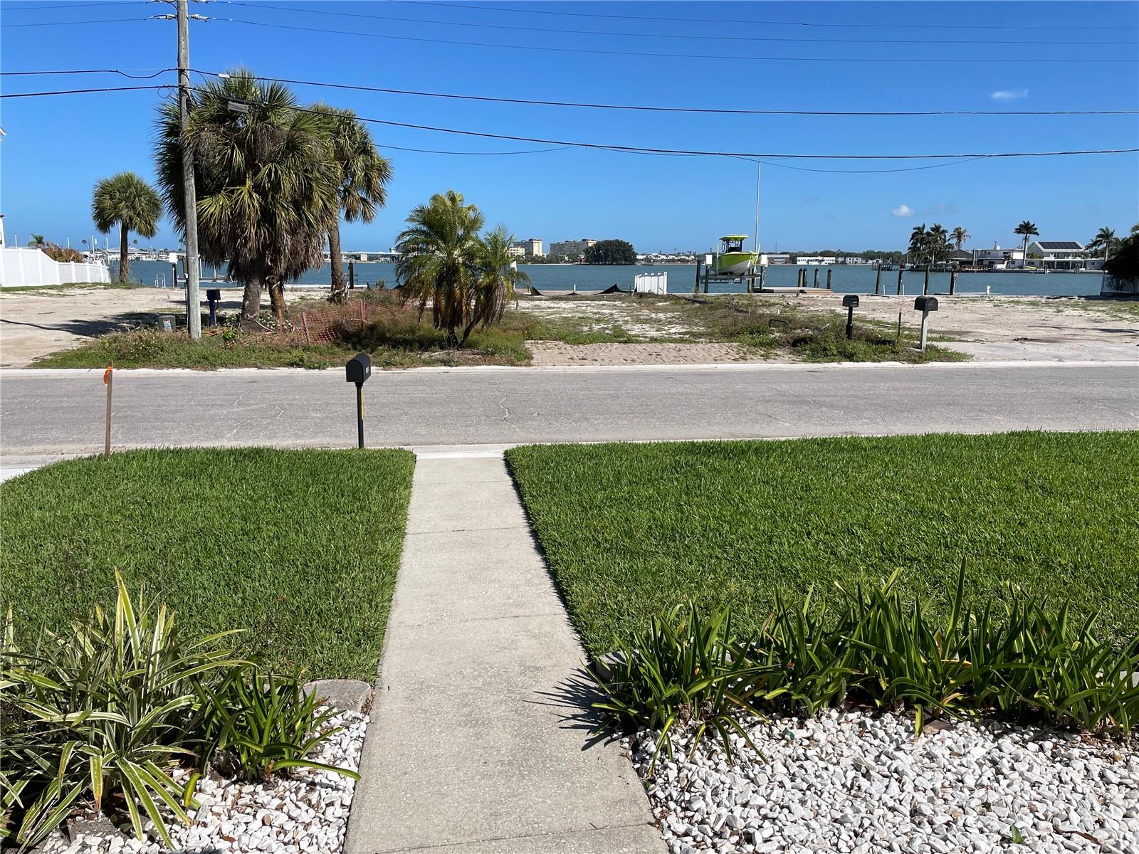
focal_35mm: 26
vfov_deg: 53.1
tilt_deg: -10.9
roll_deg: -0.7
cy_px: 427
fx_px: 856
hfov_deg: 67.3
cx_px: 570
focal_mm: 4.2
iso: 32
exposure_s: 1/5814
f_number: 1.6
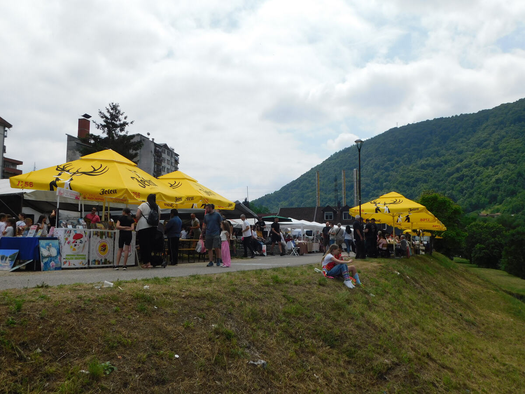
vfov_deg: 46.8
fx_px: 455
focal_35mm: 30
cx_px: 262
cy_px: 197
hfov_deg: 60.0
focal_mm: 5.3
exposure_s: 1/640
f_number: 6.4
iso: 125
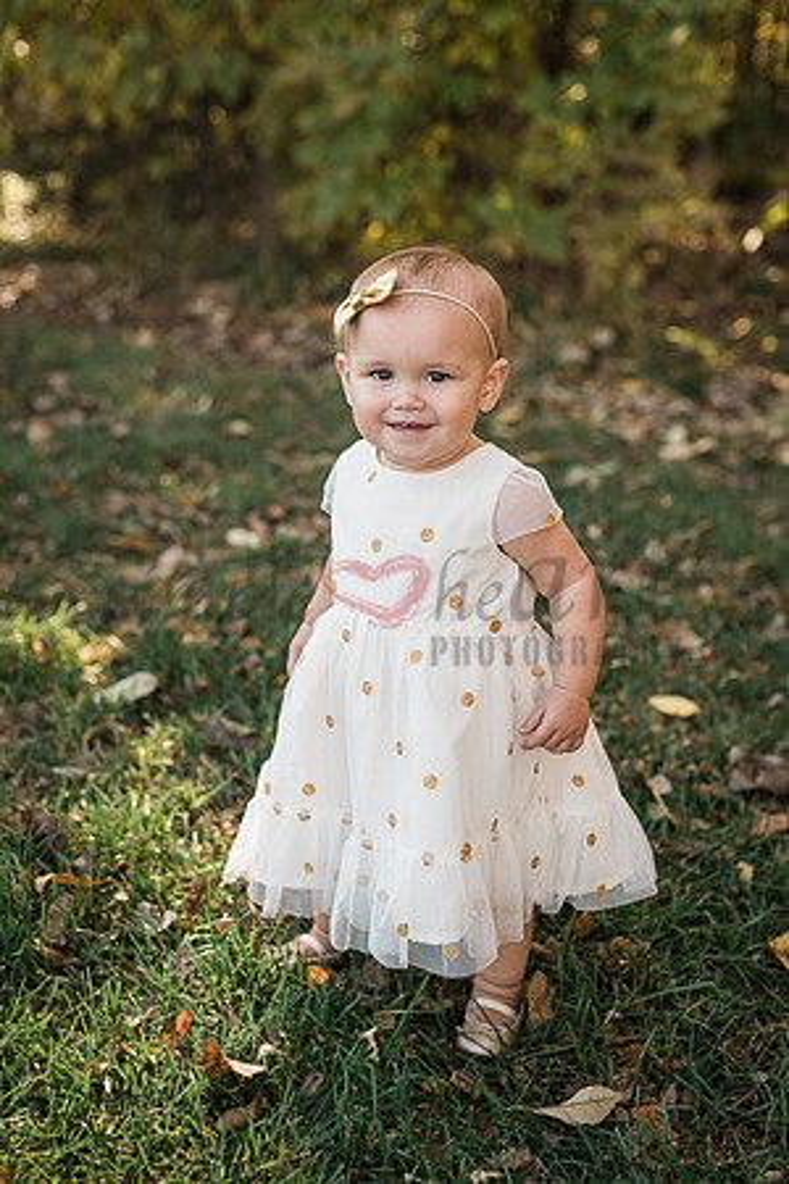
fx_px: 1644
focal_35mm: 50
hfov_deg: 27.0
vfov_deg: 39.6
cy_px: 592
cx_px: 394
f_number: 3.5
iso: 500
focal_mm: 50
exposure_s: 1/640
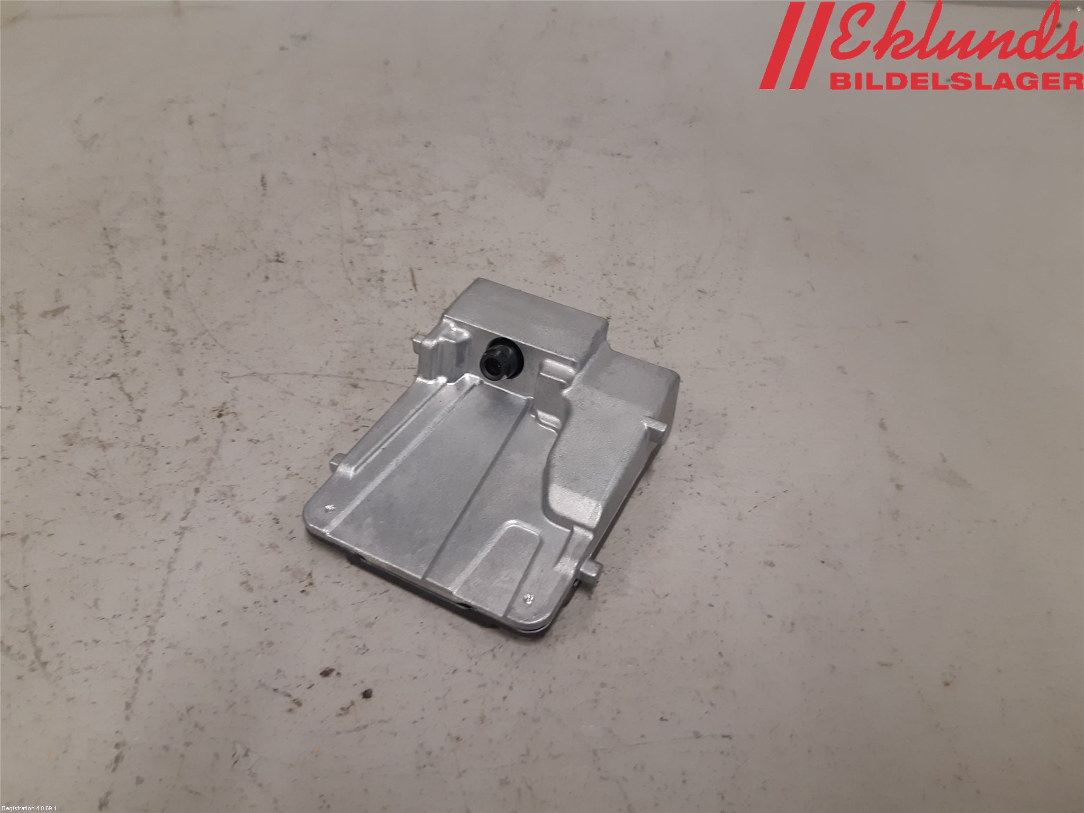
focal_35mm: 26
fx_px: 814
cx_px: 542
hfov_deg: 67.3
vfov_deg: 53.1
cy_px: 406
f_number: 1.7
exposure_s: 1/50
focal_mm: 3.93
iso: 125
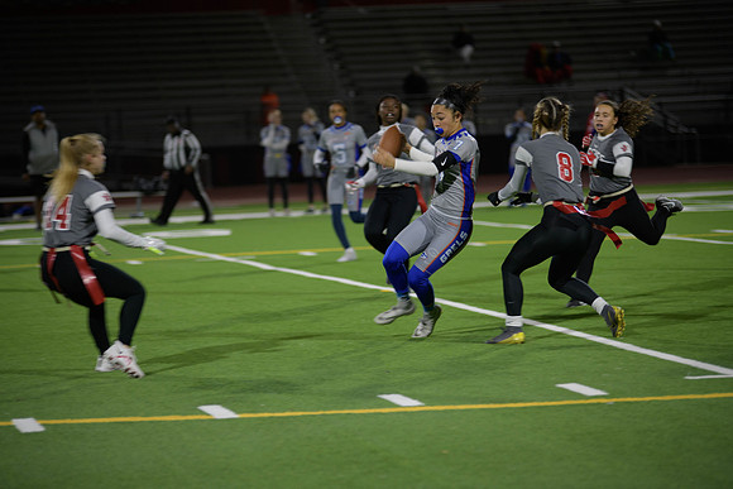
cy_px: 244
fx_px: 3055
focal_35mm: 150
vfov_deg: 9.2
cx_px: 366
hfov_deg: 13.7
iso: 640
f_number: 2.8
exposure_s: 1/200
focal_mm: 150
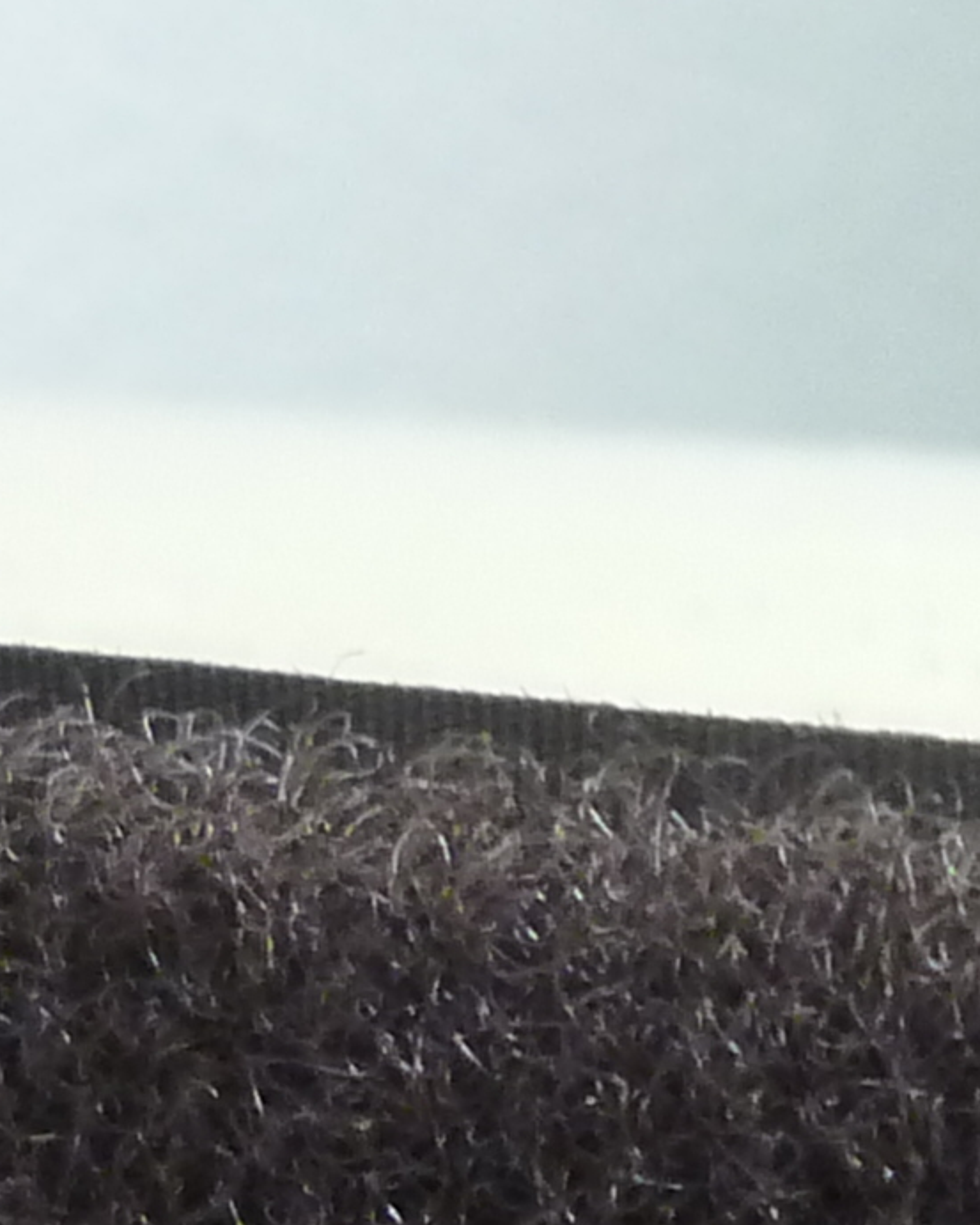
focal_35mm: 133
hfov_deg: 11.3
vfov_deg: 14.2
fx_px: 4821
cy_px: 1321
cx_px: 1306
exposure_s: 1/15
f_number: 2.8
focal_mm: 4.5
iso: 400
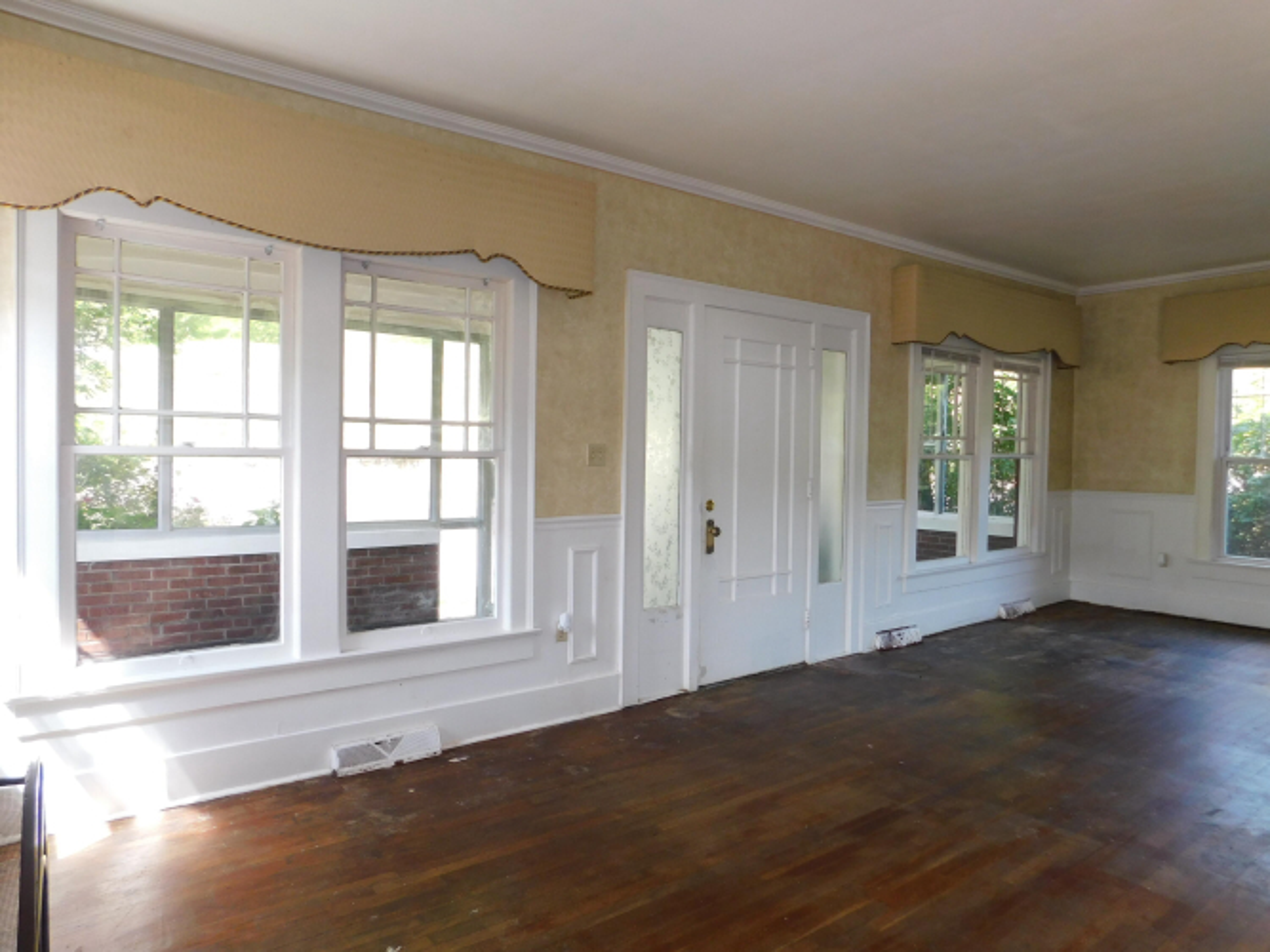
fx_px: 844
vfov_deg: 58.9
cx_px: 635
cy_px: 476
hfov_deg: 73.9
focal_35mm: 23
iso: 125
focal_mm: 4
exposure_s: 1/60
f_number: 3
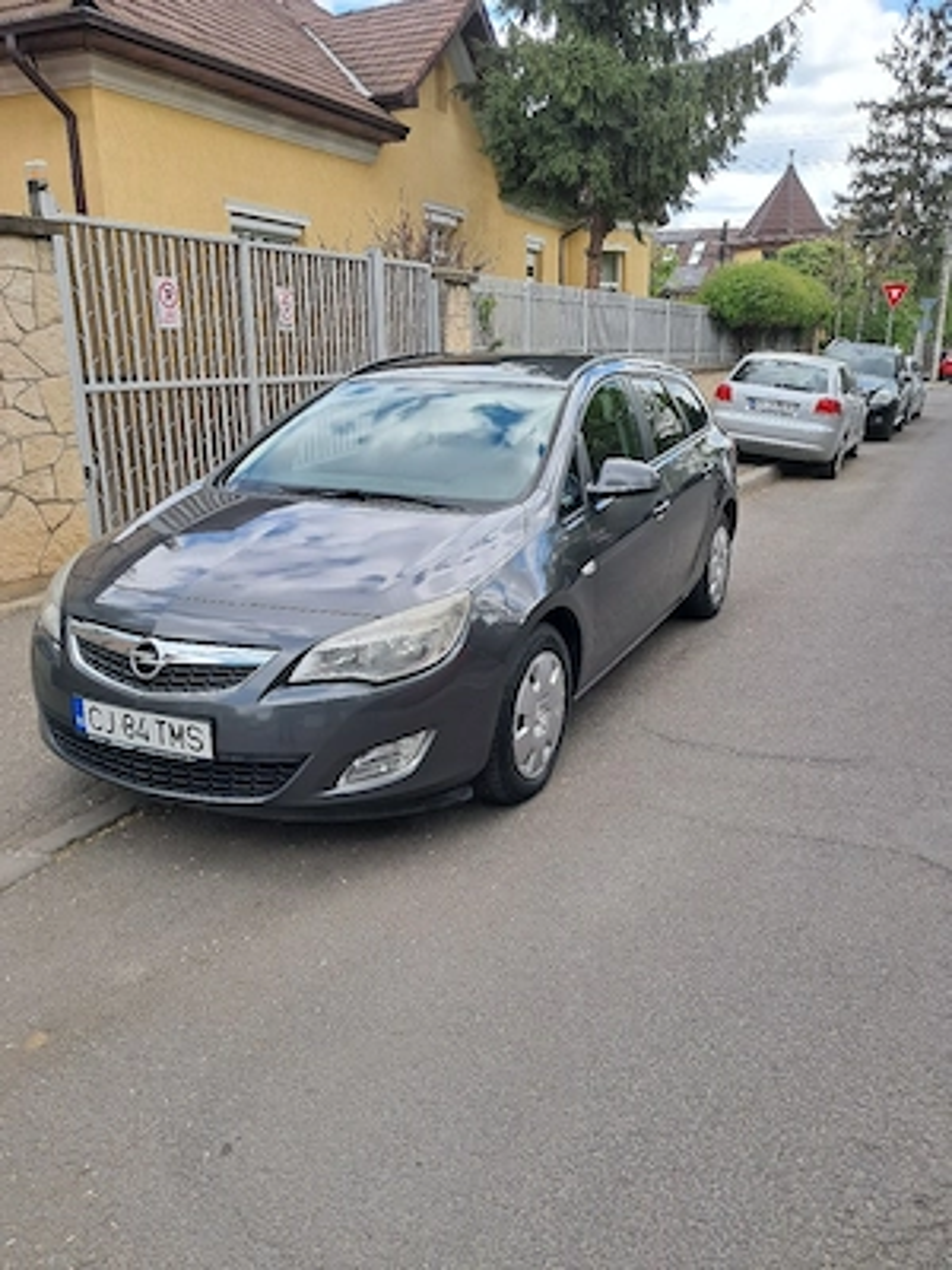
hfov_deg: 51.4
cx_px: 476
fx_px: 990
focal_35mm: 27
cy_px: 635
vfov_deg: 65.3
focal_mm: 4
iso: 50
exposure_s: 1/323
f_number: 1.8
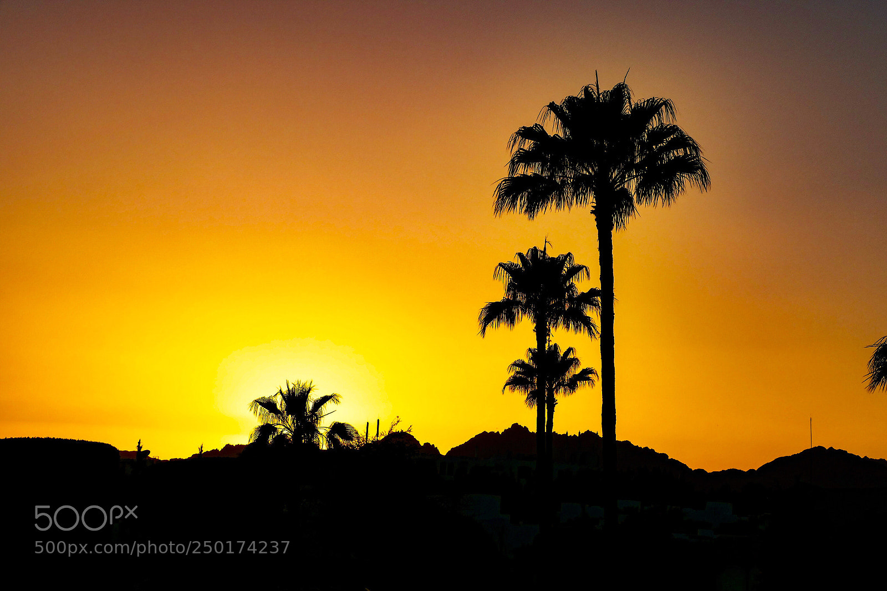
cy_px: 296
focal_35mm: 90
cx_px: 444
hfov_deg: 22.6
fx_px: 2217
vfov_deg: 15.2
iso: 125
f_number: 8
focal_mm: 32.65
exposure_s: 1/1000
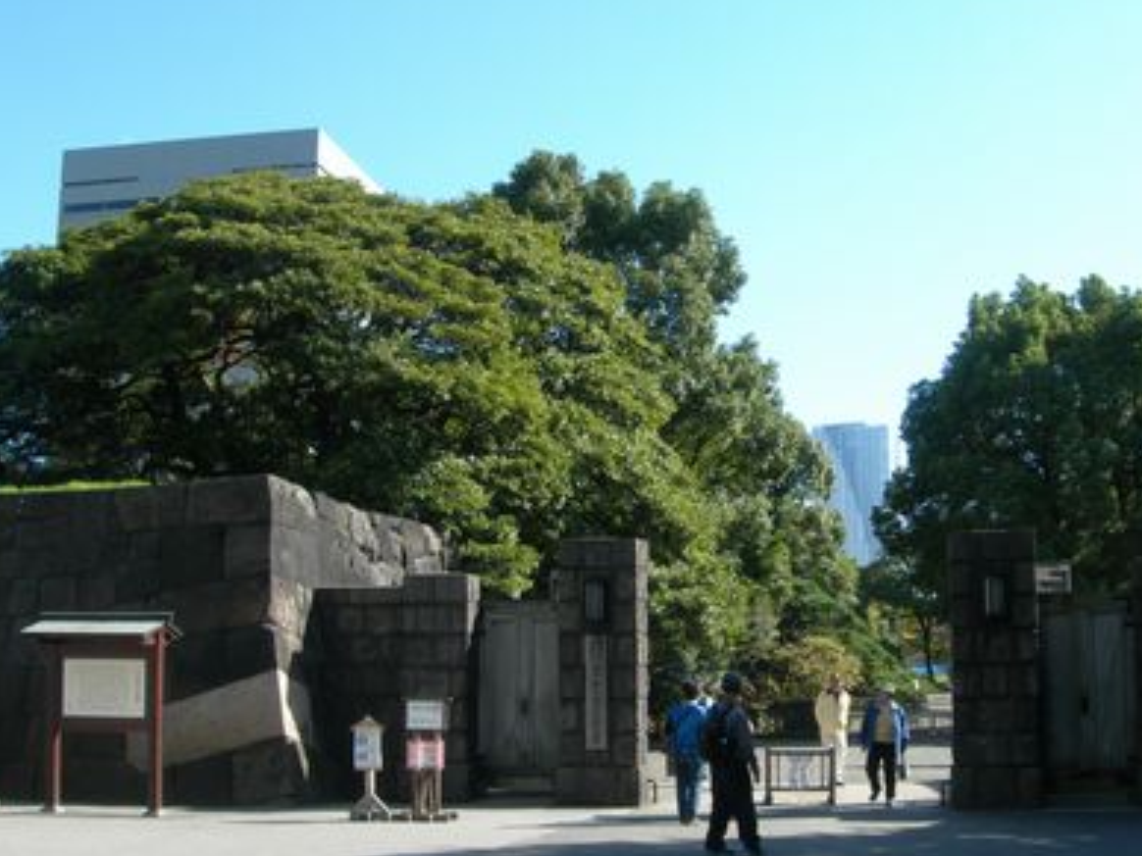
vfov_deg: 32.2
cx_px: 603
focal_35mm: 45
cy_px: 475
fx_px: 1485
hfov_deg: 42.1
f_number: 4.8
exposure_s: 1/178
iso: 50
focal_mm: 7.8
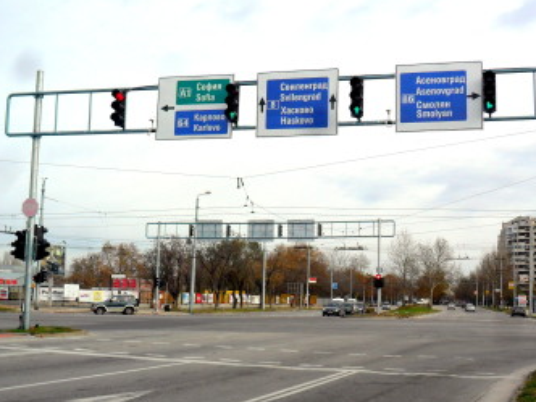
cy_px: 210
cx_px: 316
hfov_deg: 36.1
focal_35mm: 53
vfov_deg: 27.5
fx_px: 821
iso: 100
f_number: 4.5
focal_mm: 7.8
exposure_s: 1/1000
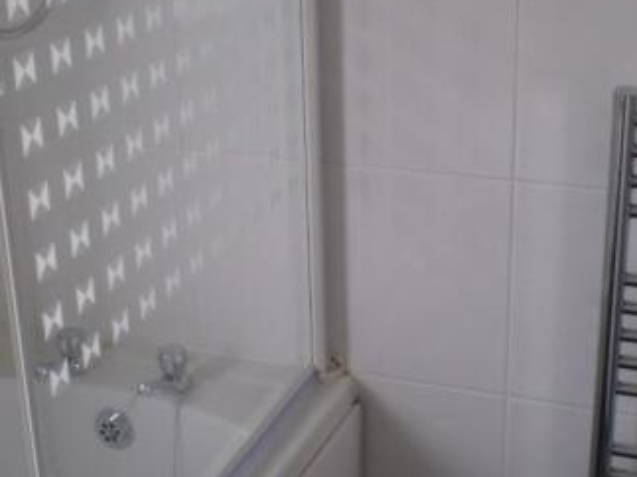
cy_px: 247
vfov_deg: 22.6
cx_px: 322
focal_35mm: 65
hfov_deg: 29.8
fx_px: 1196
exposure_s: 1/30
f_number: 3.1
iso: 100
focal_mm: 6.3
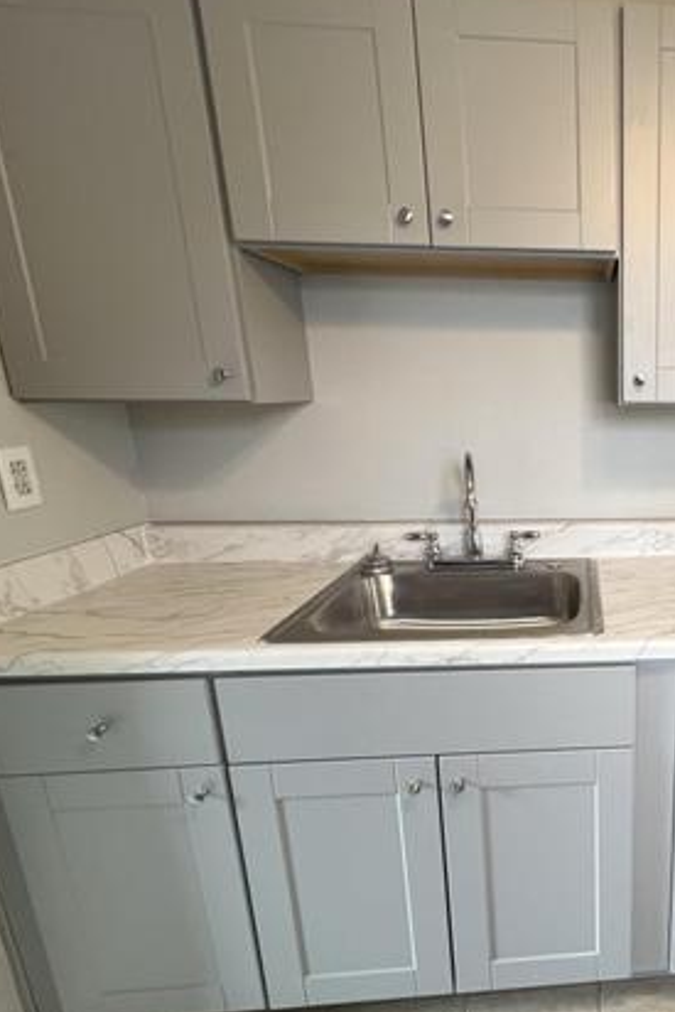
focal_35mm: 21
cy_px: 558
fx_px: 590
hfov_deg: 49.9
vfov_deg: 80.9
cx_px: 655
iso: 160
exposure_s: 1/120
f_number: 1.8
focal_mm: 1.57
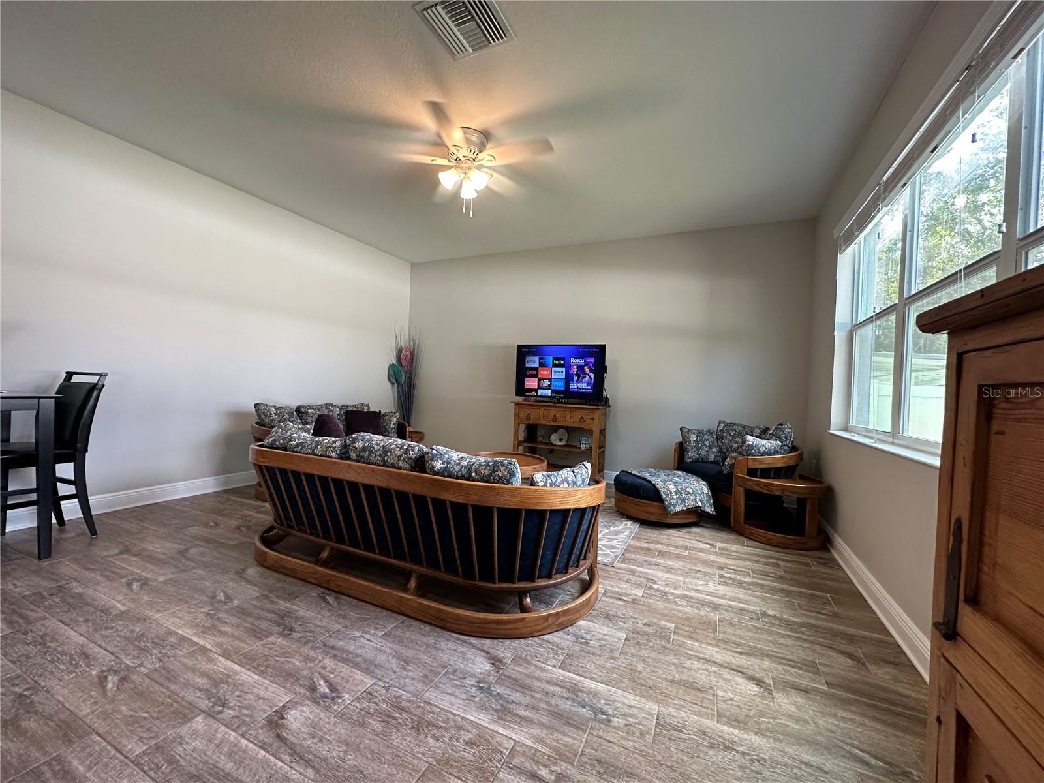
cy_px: 392
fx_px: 422
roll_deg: -1.8
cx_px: 522
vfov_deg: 85.7
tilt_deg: -0.7
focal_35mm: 14
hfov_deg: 102.1
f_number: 2.2
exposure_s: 1/120
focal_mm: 2.22
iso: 250
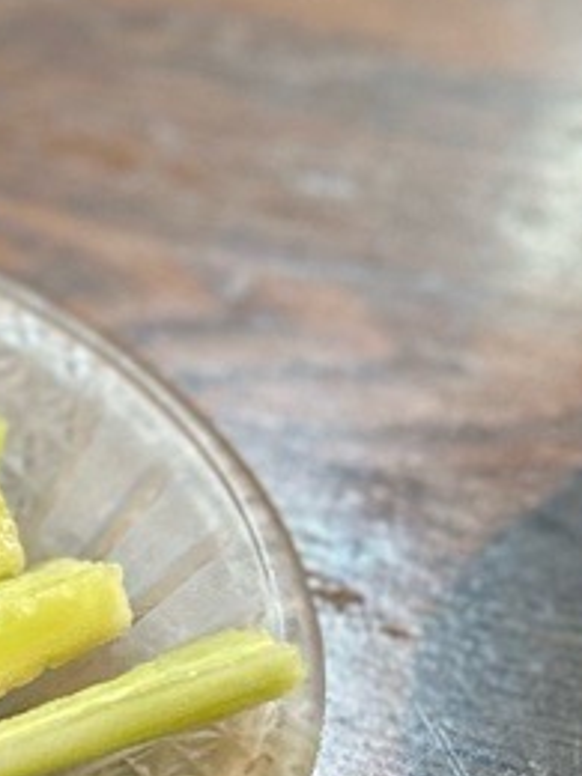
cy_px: 469
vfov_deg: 24.4
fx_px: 1793
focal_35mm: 80
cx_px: -519
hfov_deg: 15.4
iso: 160
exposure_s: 1/60
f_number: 1.5
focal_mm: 5.7
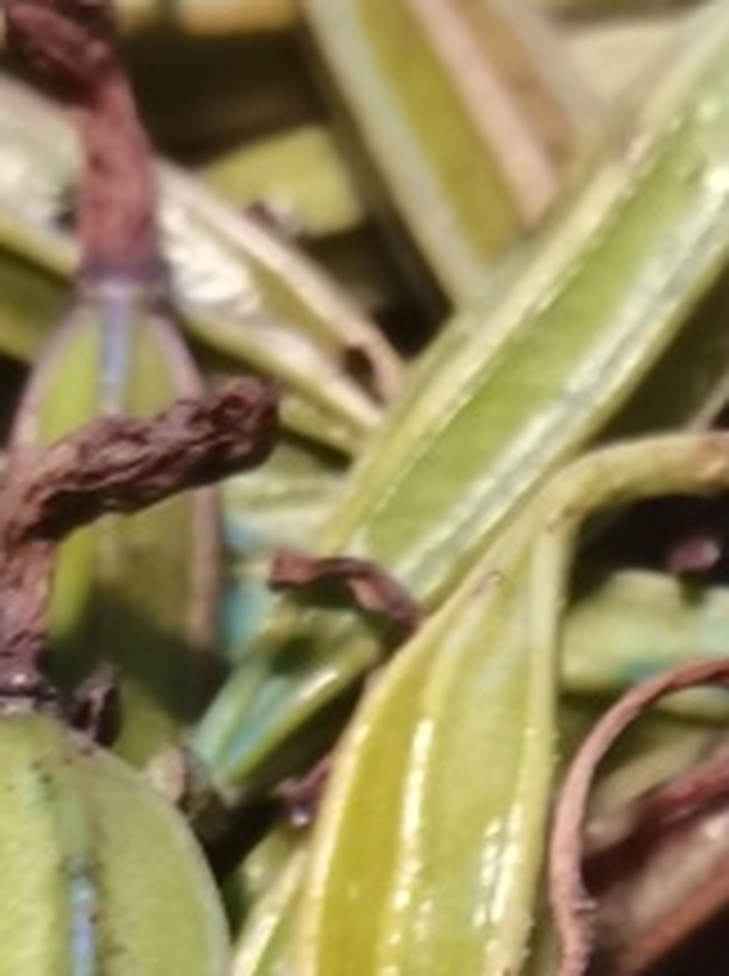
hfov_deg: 11.0
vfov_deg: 14.4
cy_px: 1145
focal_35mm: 133
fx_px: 3746
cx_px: 662
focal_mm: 4.94
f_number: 1.9
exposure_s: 1/50
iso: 250
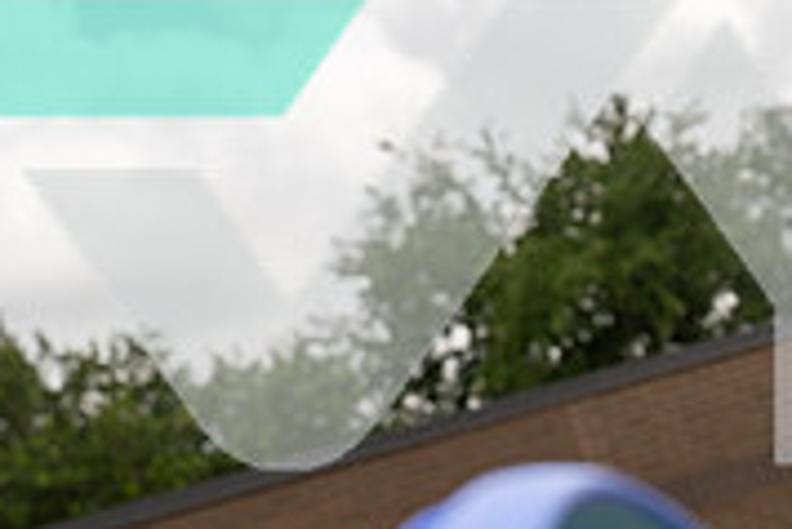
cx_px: 1050
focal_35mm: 143
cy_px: 771
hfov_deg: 13.8
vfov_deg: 9.4
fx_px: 3148
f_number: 8
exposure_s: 1/250
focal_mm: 44
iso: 100
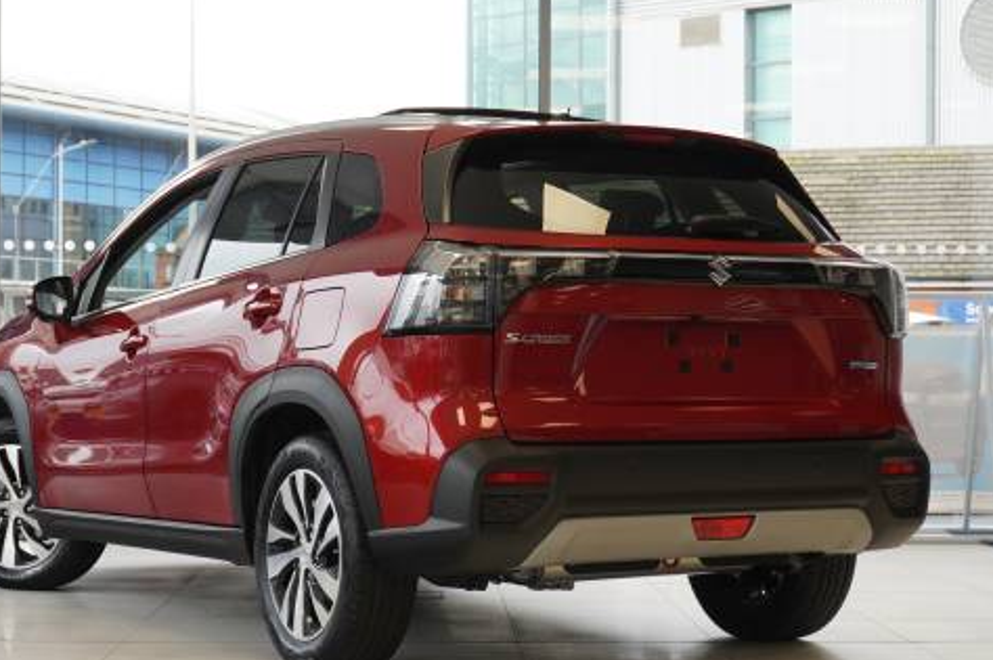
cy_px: 350
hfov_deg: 26.3
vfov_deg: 17.7
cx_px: 440
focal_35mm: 77
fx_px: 2122
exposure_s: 1/60
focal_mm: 38
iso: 500
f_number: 5.6
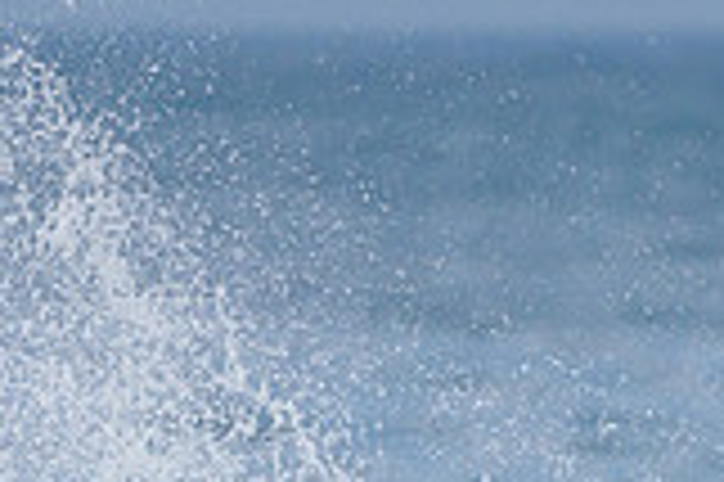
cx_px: 544
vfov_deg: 0.6
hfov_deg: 0.9
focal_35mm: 2211
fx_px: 44420
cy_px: 865
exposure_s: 1/2000
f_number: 5.6
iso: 360
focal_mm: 500
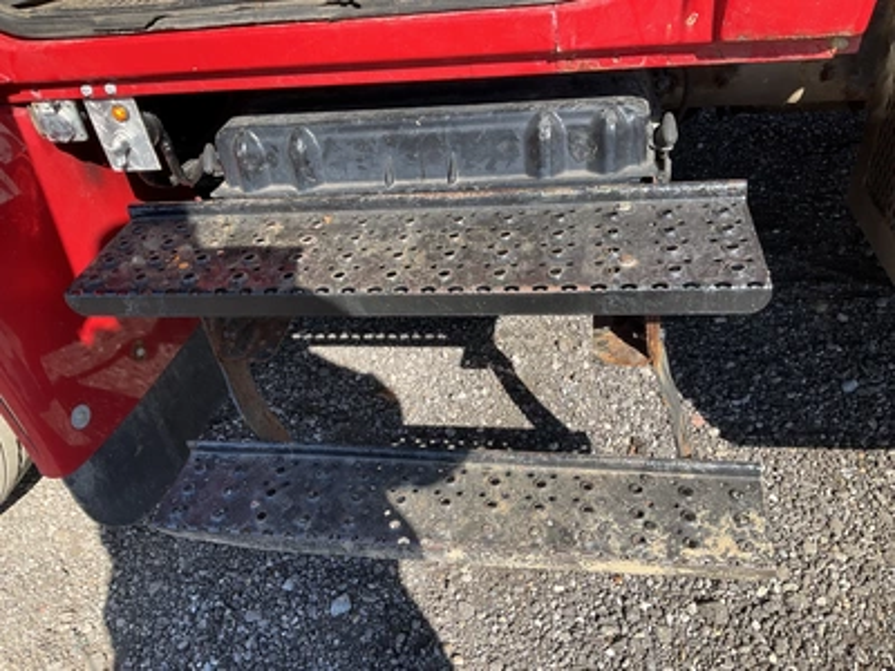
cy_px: 336
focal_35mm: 29
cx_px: 448
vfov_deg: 48.2
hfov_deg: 61.7
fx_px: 750
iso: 25
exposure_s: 1/519
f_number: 1.8
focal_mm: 3
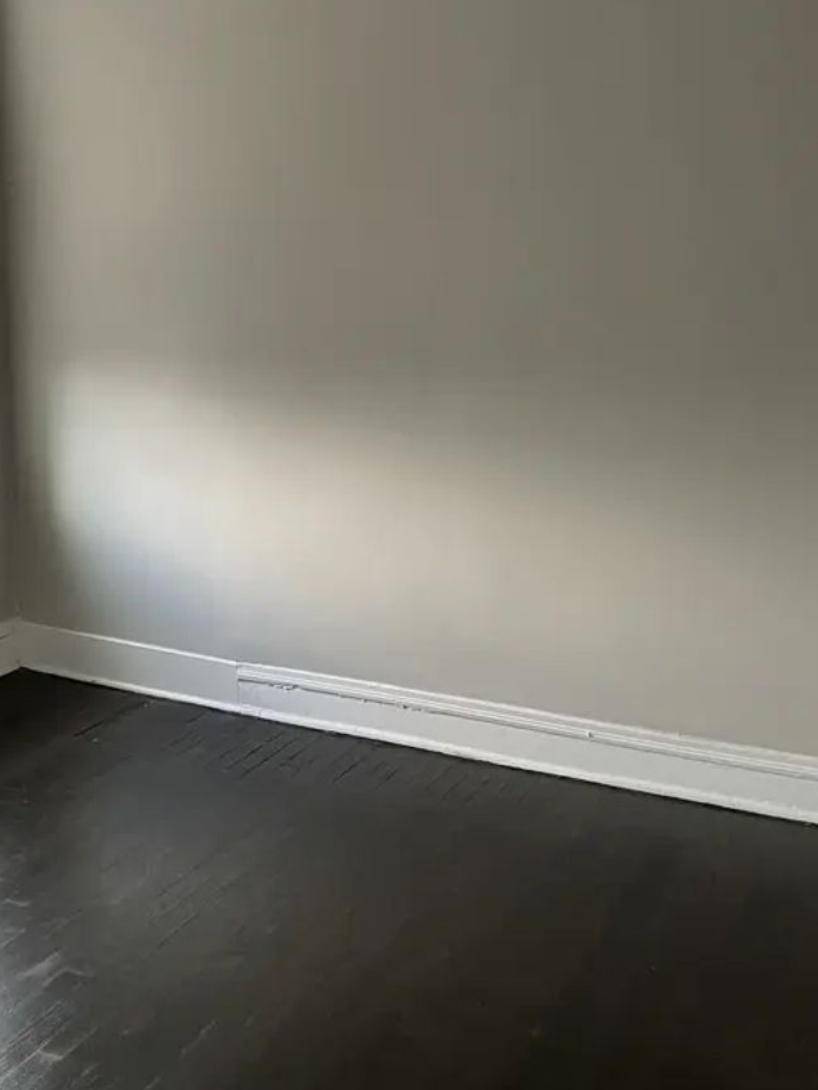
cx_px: 159
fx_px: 1323
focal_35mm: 42
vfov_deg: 44.6
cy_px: 444
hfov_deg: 33.3
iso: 200
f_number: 1.6
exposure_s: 1/60
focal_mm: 4.2
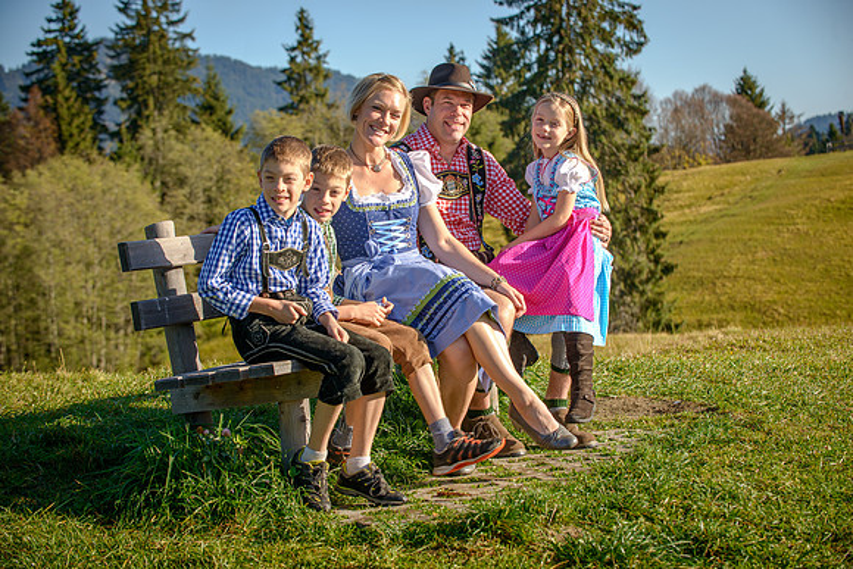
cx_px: 426
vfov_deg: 15.9
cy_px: 284
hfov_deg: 23.6
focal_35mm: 86
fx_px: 2038
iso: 100
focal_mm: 86
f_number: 6.3
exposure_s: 1/250
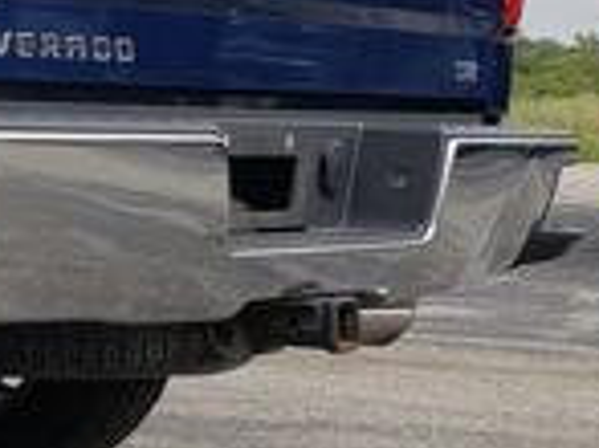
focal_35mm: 113
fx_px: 1954
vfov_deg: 13.0
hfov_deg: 14.9
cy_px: 90
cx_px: -513
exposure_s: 1/942
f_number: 2.4
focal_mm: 4.3
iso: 50
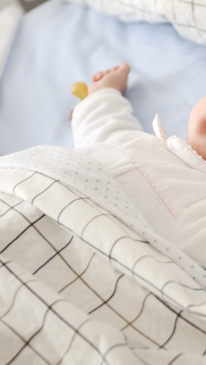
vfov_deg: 16.4
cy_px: 182
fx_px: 1270
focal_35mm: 131
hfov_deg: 9.2
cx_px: 216
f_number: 2.8
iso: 400
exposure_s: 1/60
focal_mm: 55
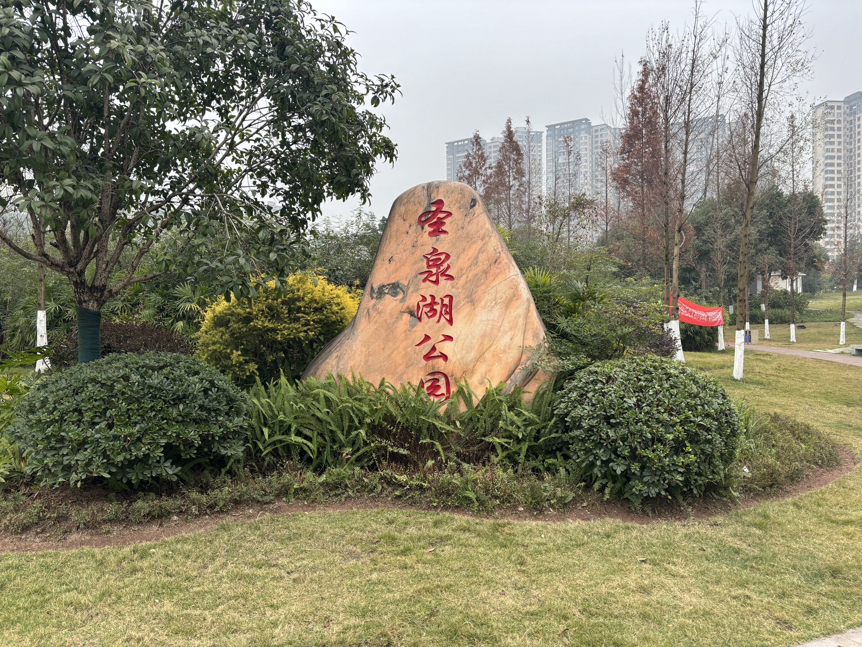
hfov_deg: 67.3
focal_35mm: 26
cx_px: 431
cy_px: 324
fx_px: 648
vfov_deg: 53.1
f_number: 1.6
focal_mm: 5.96
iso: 40
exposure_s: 1/137
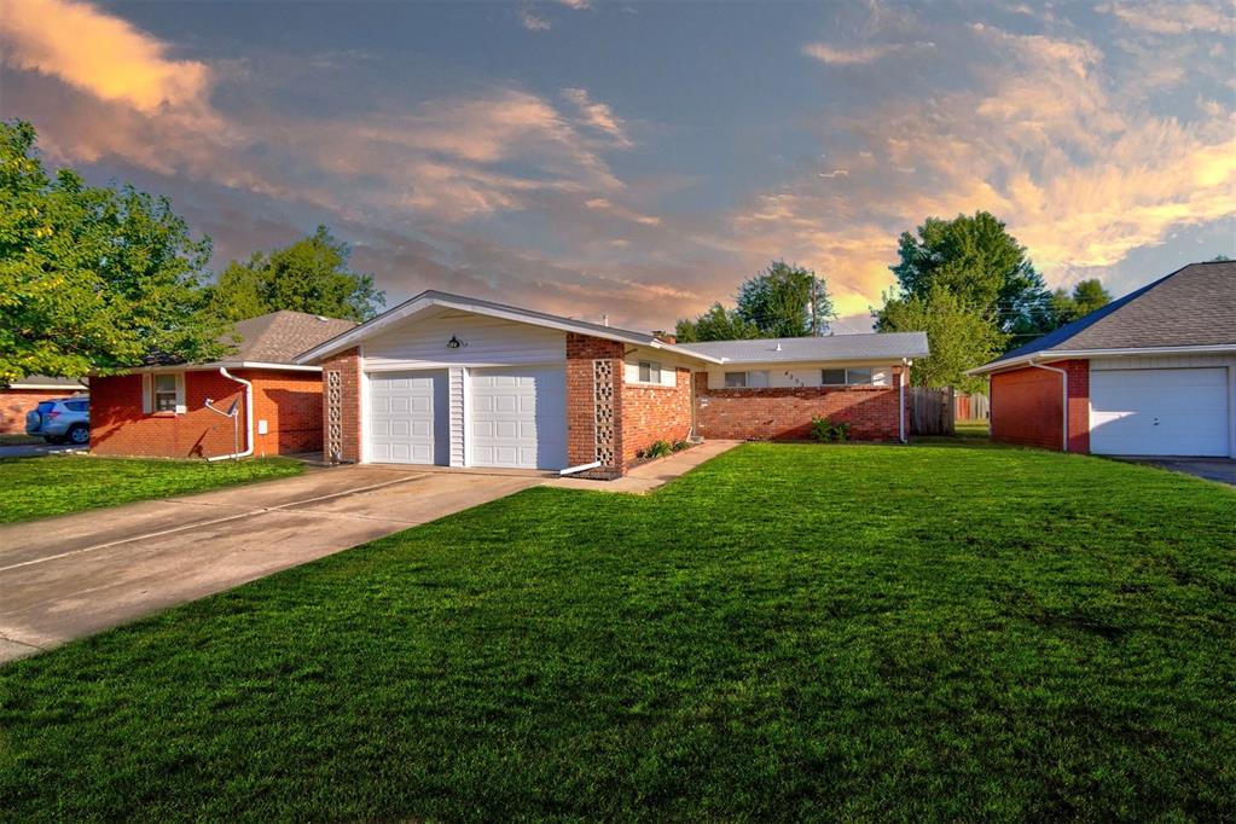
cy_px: 412
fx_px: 549
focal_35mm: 16
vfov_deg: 73.7
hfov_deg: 96.7
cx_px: 618
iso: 250
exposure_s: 1/2000
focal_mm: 16
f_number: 7.1
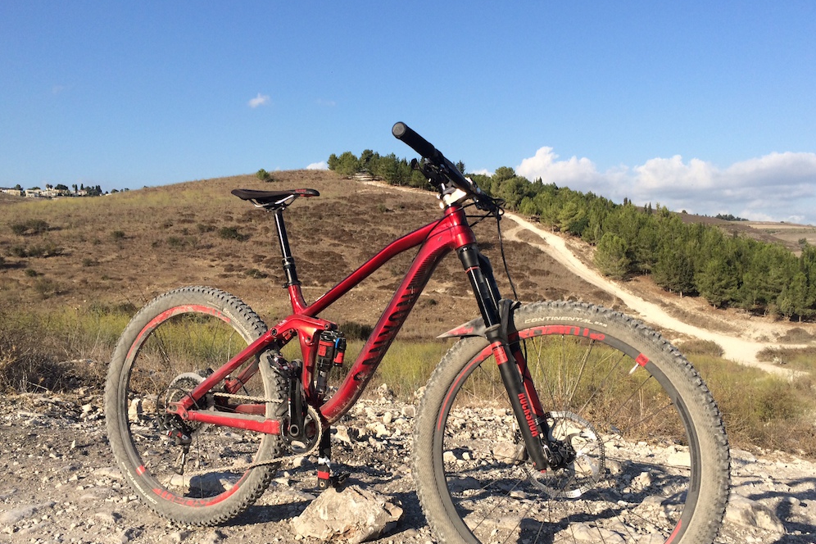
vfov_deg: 42.3
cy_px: 304
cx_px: 413
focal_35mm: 31
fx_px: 703
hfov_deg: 60.3
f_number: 2.2
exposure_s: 1/1866
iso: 32
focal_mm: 4.15
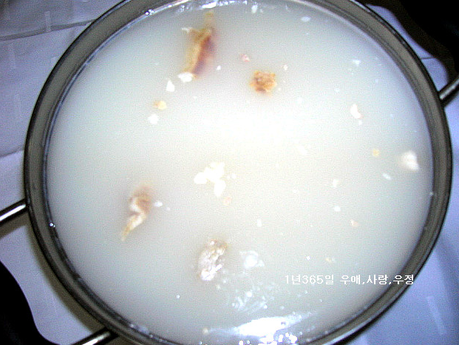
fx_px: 464
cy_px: 172
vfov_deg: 40.7
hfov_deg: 52.6
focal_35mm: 35
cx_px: 234
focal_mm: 5.7
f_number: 2.9
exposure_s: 1/60.1
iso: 50
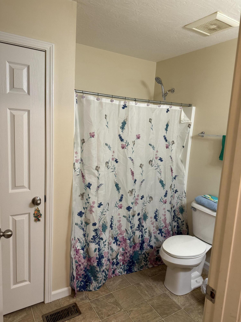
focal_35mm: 24
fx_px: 223
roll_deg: -4.1
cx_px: 120
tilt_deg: -8.2
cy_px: 161
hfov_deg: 56.8
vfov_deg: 71.6
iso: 160
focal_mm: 6.86
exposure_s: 1/60
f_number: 1.78
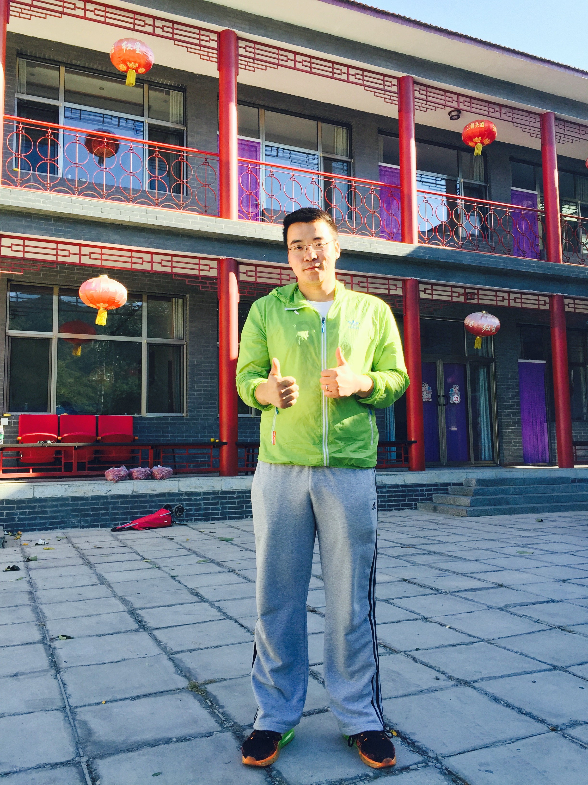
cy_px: 392
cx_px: 294
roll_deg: +0.9
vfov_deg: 61.7
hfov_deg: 48.2
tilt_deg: +6.2
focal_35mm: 29
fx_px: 657
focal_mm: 4.15
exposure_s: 1/324
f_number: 2.2
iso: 32
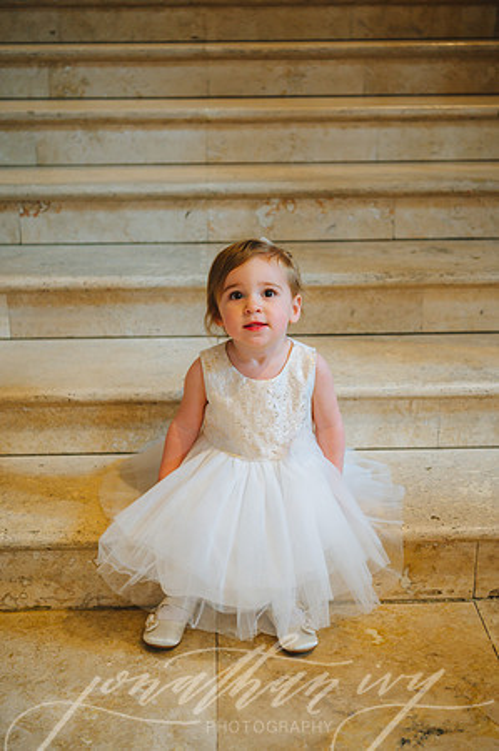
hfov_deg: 28.0
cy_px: 376
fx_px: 1000
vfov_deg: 41.2
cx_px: 250
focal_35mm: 48
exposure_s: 1/80
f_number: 2.8
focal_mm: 48
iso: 2000
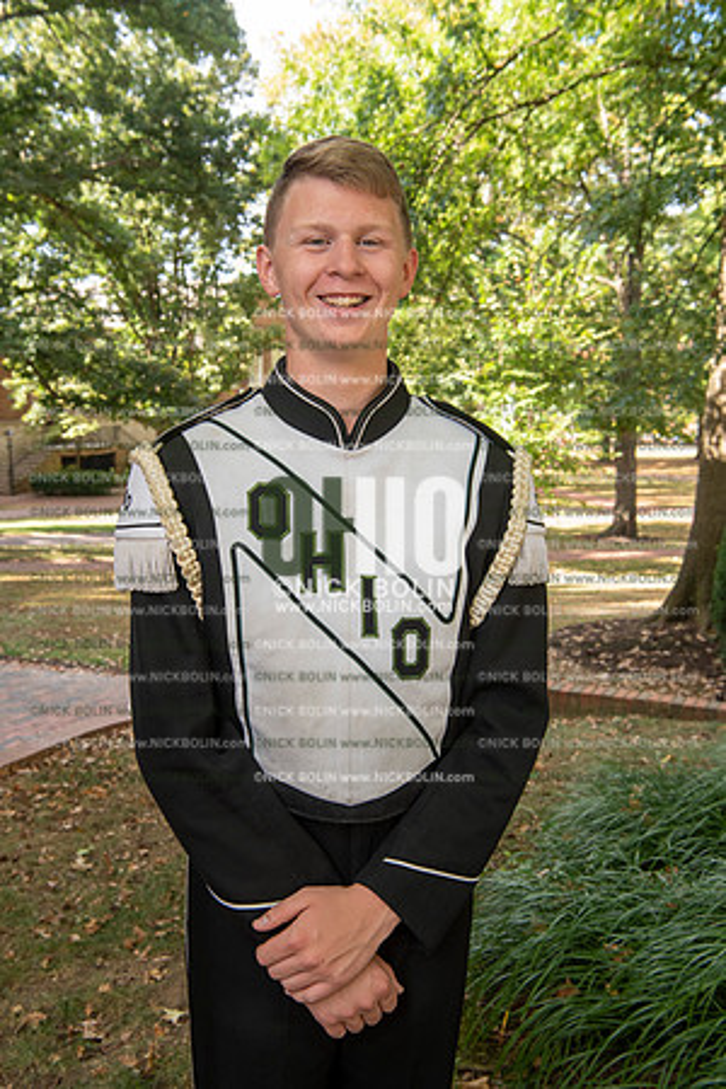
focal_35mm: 40
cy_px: 544
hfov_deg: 33.4
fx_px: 1210
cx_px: 363
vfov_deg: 48.5
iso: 500
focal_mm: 40
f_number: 8
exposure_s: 1/100
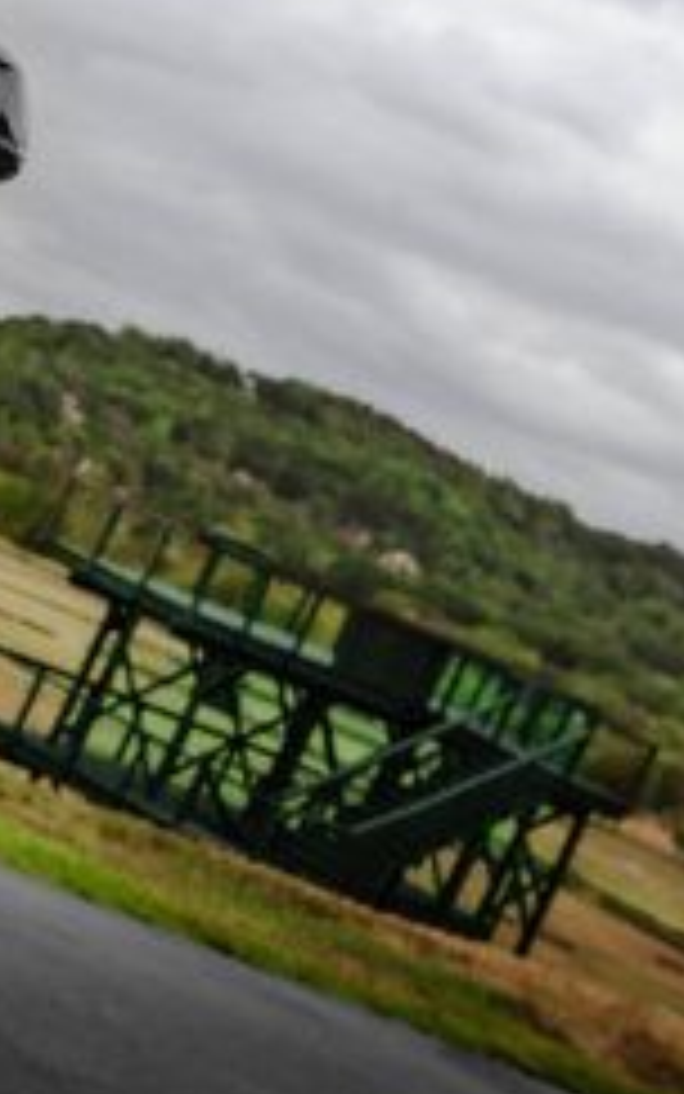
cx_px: -454
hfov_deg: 9.8
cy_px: 466
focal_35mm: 129
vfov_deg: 16.2
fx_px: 3845
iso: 640
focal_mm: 48
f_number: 9
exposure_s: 1/640
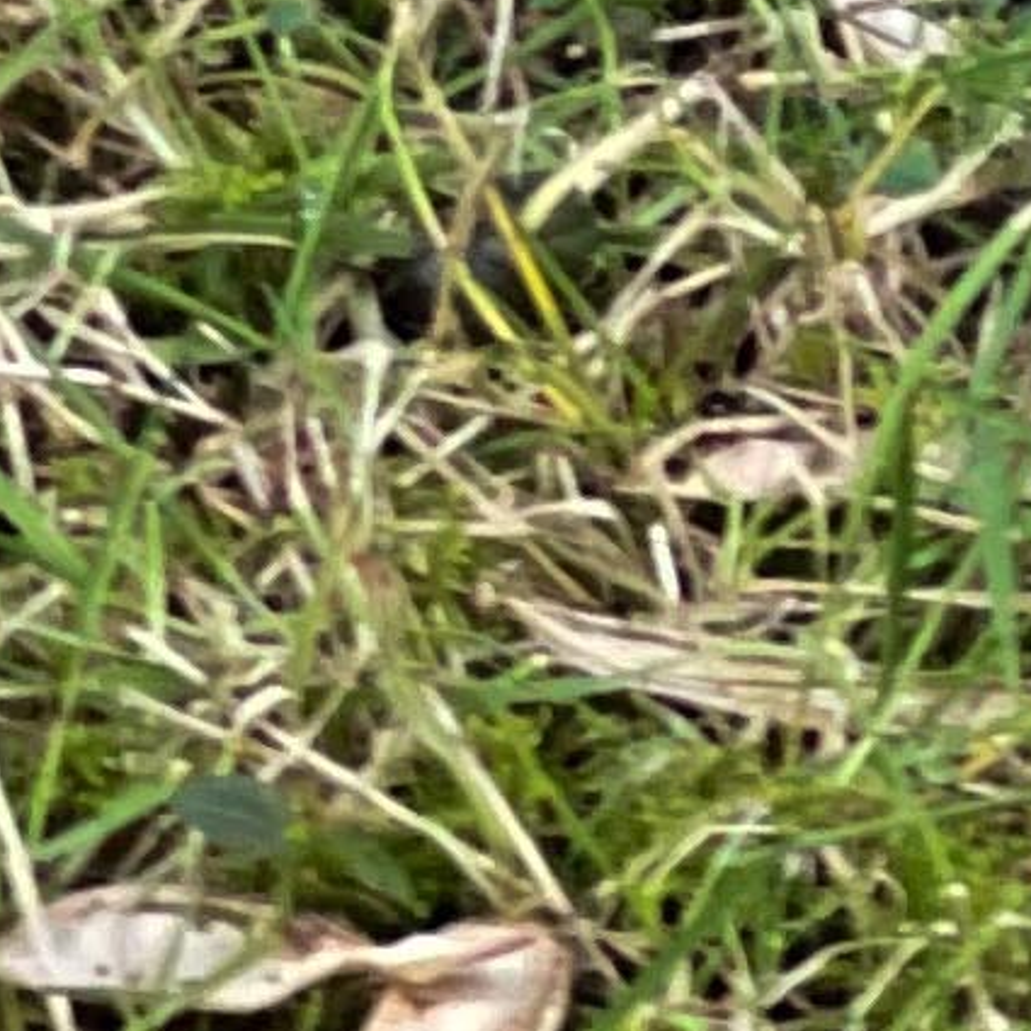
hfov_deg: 3.3
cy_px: -3493
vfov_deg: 3.1
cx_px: 1232
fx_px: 18095
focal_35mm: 537
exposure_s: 1/121
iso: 80
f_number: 2.2
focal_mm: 7.5
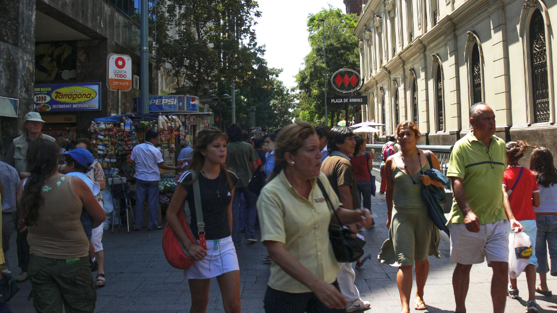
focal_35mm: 41
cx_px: 270
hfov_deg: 49.4
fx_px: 606
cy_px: 96
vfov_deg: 28.7
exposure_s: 1/125
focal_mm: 7.4
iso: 80
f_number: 4.5
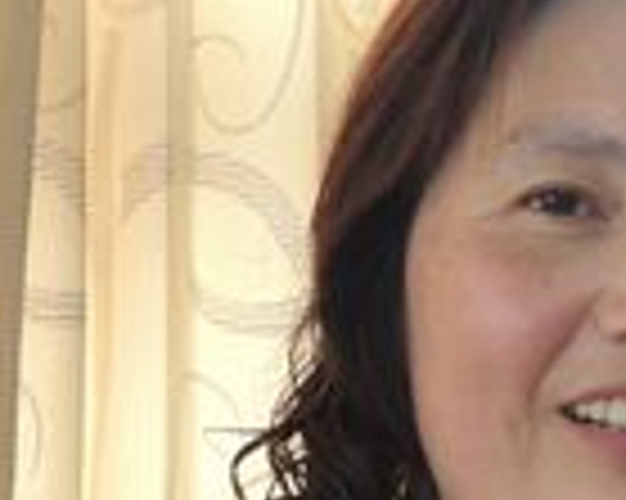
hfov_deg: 11.2
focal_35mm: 165
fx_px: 3055
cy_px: 700
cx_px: 968
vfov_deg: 9.2
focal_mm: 8.3
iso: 400
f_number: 3.5
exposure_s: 1/50
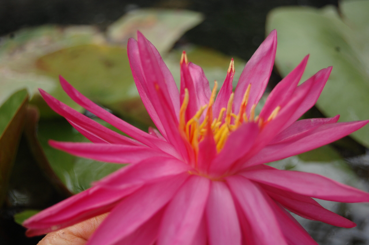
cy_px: 122
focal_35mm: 82
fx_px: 845
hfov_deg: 24.6
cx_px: 184
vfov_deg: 16.5
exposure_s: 1/320
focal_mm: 55
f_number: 5.6
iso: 400
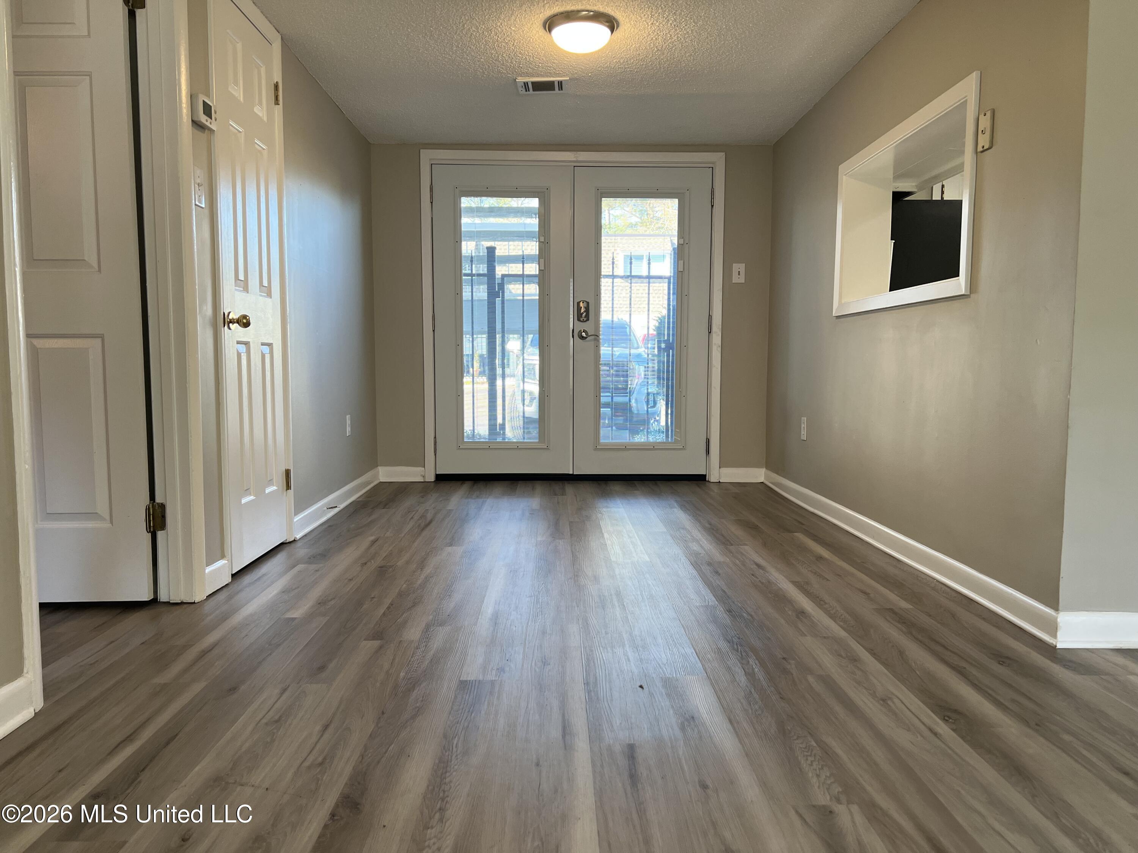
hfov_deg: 67.3
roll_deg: -0.7
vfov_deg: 53.1
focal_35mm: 26
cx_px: 569
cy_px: 426
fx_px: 855
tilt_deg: -5.4
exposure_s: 1/120
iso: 125
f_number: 1.5
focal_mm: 5.7
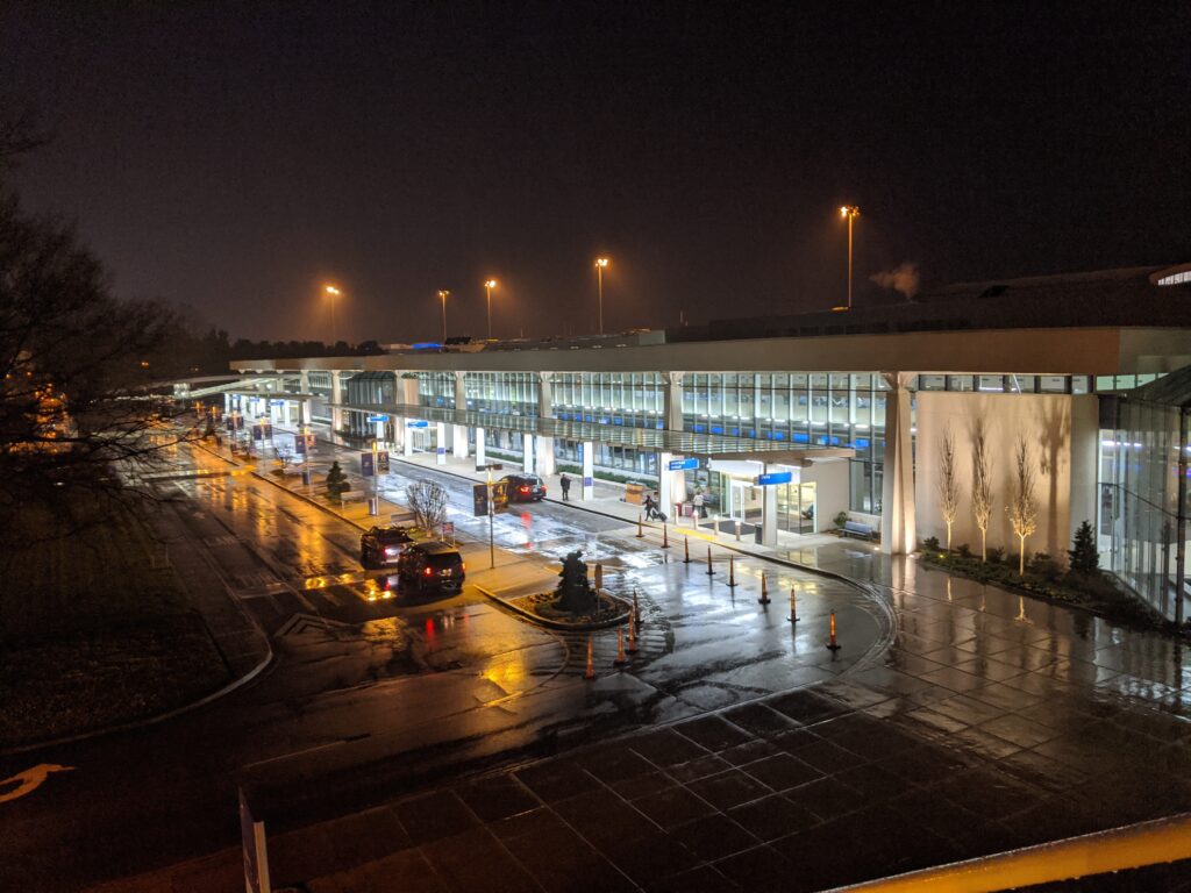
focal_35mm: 27
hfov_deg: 65.3
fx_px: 929
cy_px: 446
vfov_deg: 51.4
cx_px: 596
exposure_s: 1/24
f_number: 1.8
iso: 141
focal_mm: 4.44
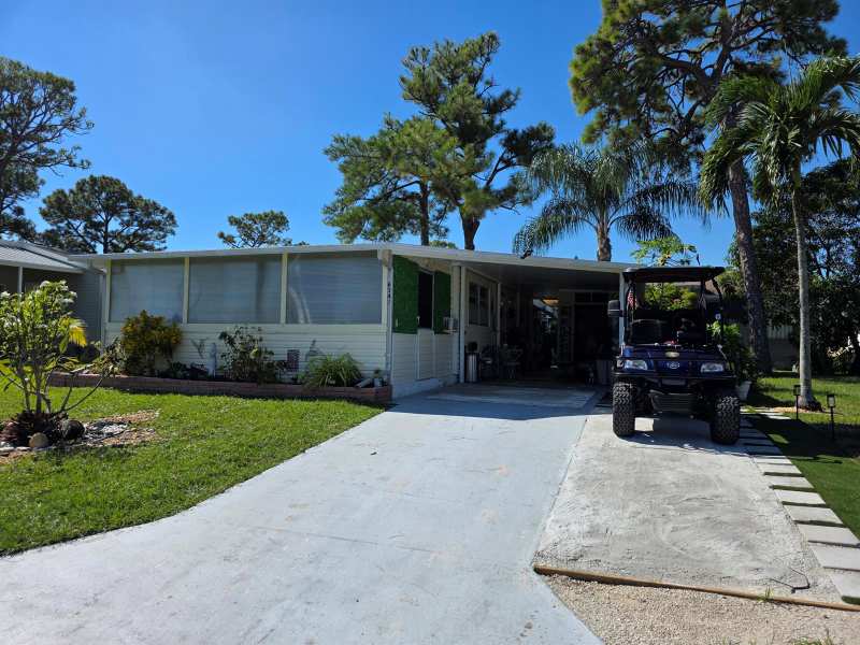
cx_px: 430
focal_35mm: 23
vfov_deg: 58.9
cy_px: 322
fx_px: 571
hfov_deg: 73.9
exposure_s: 1/6809
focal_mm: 6.3
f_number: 1.7
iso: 80
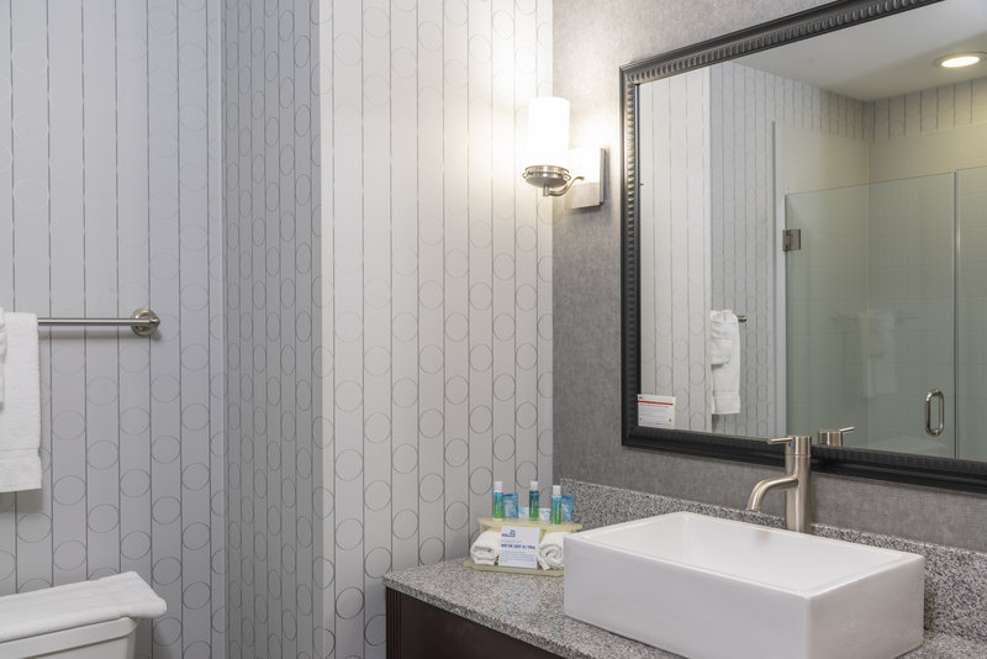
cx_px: 494
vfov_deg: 41.1
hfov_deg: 58.7
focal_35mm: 32
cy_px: 330
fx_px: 878
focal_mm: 32
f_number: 9
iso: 100
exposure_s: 1/1.67
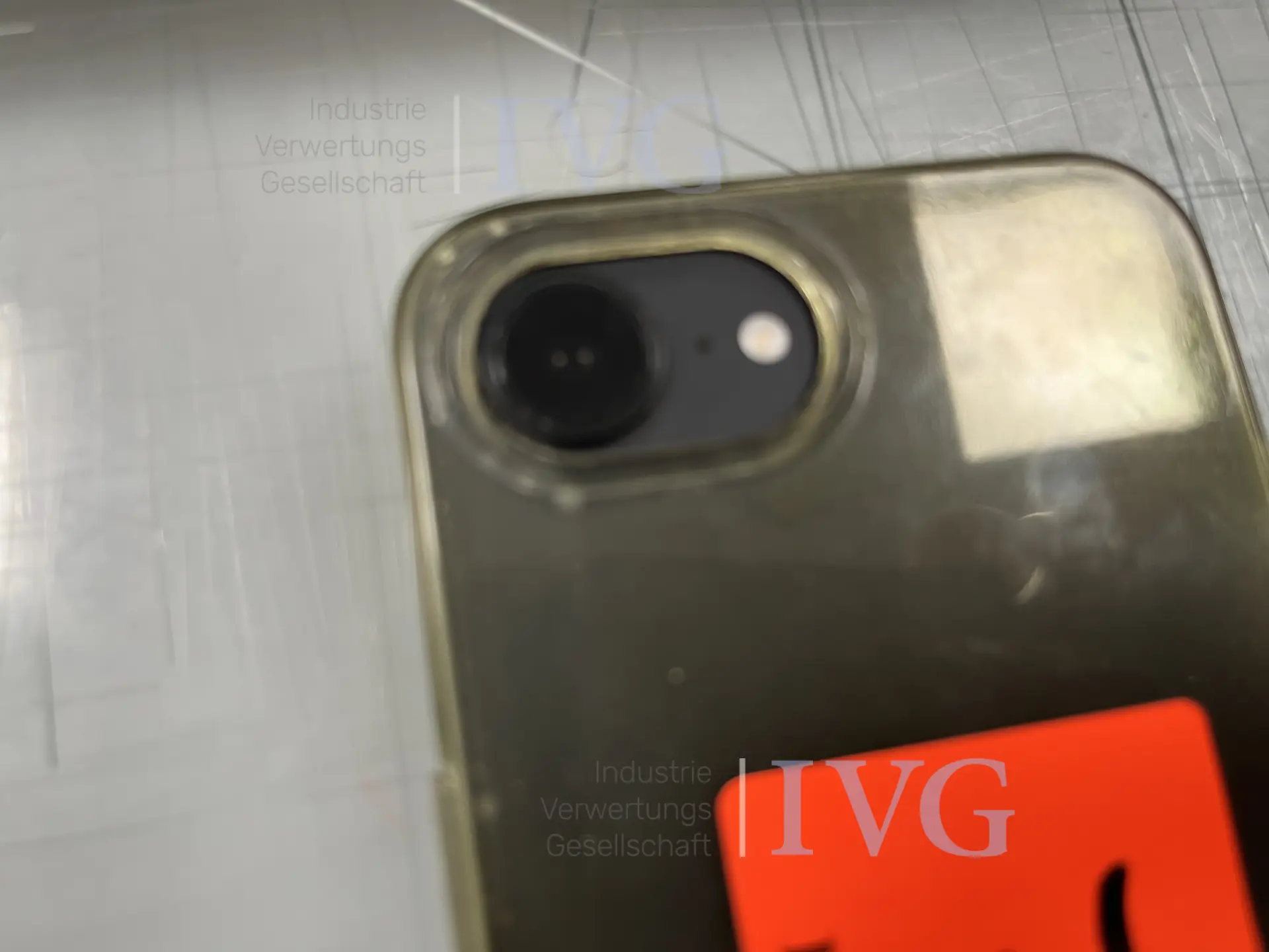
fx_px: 953
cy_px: 476
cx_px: 634
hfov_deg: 67.3
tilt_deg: -74.9
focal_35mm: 26
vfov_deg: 53.1
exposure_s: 1/50
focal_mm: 5.1
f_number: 1.6
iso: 80
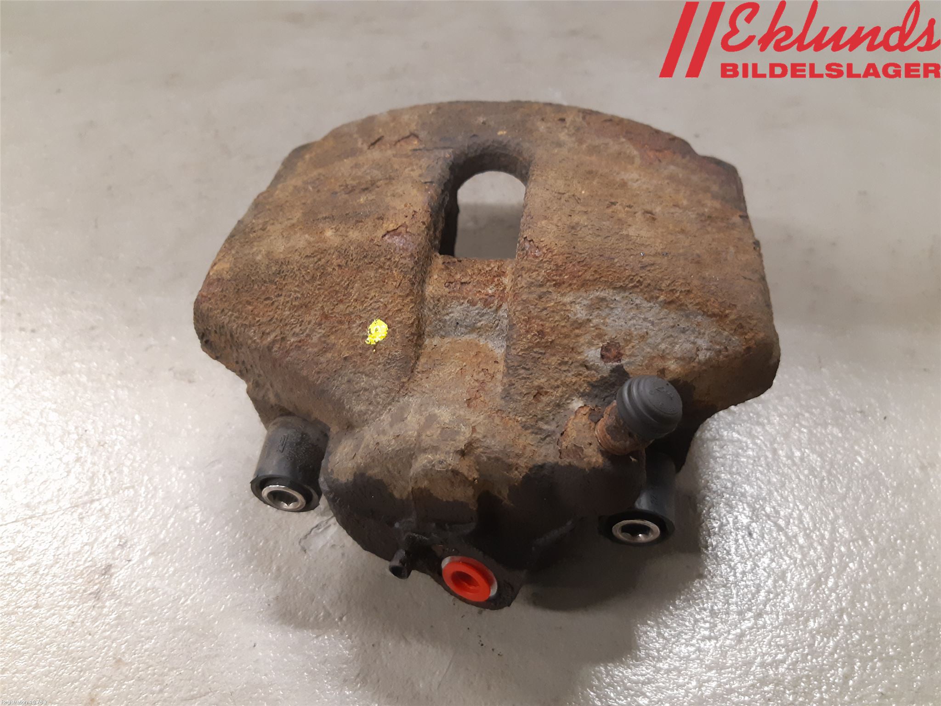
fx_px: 707
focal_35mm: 26
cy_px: 353
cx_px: 470
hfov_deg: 67.3
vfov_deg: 53.1
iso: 250
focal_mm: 3.93
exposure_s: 1/50
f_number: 1.7
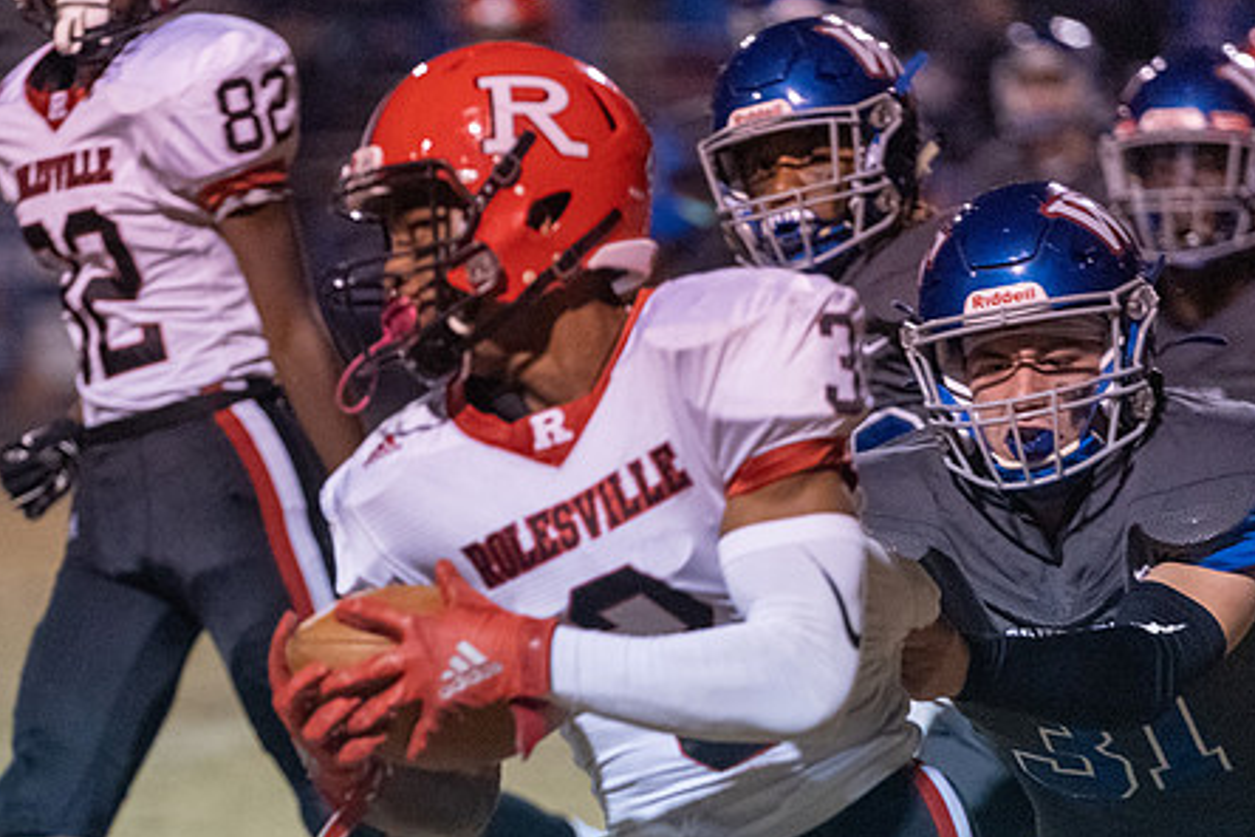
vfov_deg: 4.6
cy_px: 619
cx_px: 412
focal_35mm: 298
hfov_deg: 6.9
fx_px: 10388
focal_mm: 191
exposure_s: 1/640
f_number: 3.2
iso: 6400
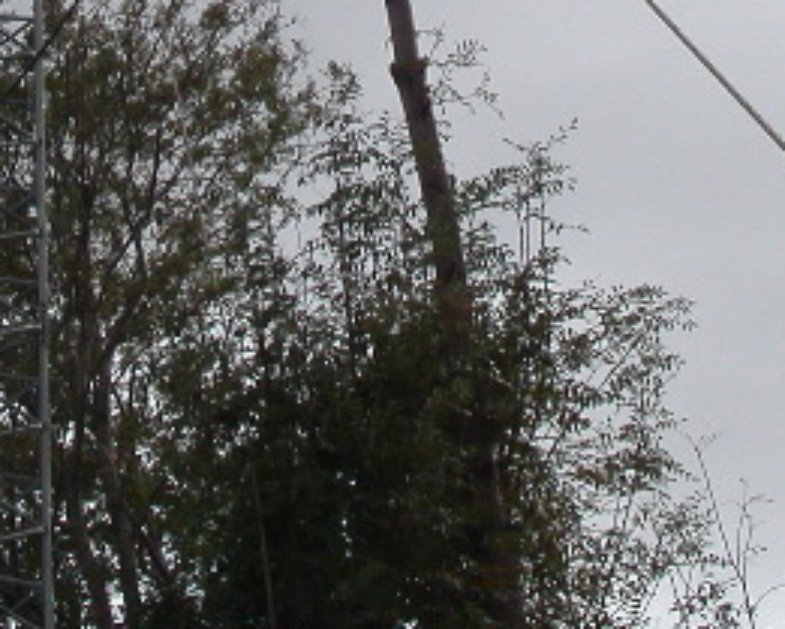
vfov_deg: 12.5
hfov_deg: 15.9
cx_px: 277
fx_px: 2812
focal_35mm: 121
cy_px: -89
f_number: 8
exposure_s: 1/350
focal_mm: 7.8
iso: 100
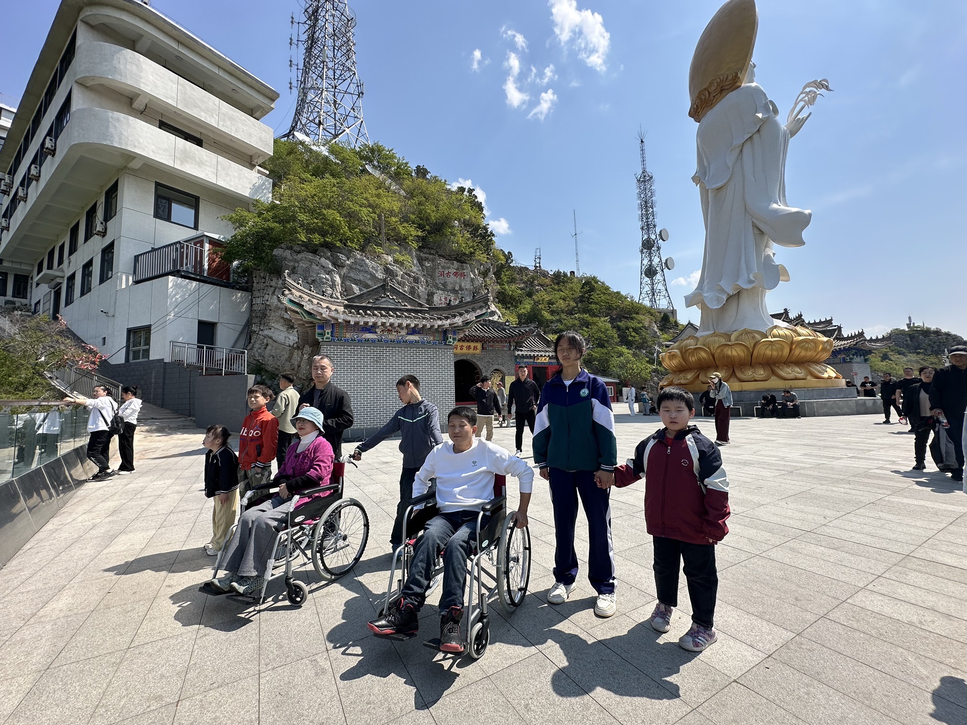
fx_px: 391
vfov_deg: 85.7
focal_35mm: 14
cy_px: 362
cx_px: 484
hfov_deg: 102.1
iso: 40
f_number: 2.2
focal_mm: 2.22
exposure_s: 1/1319
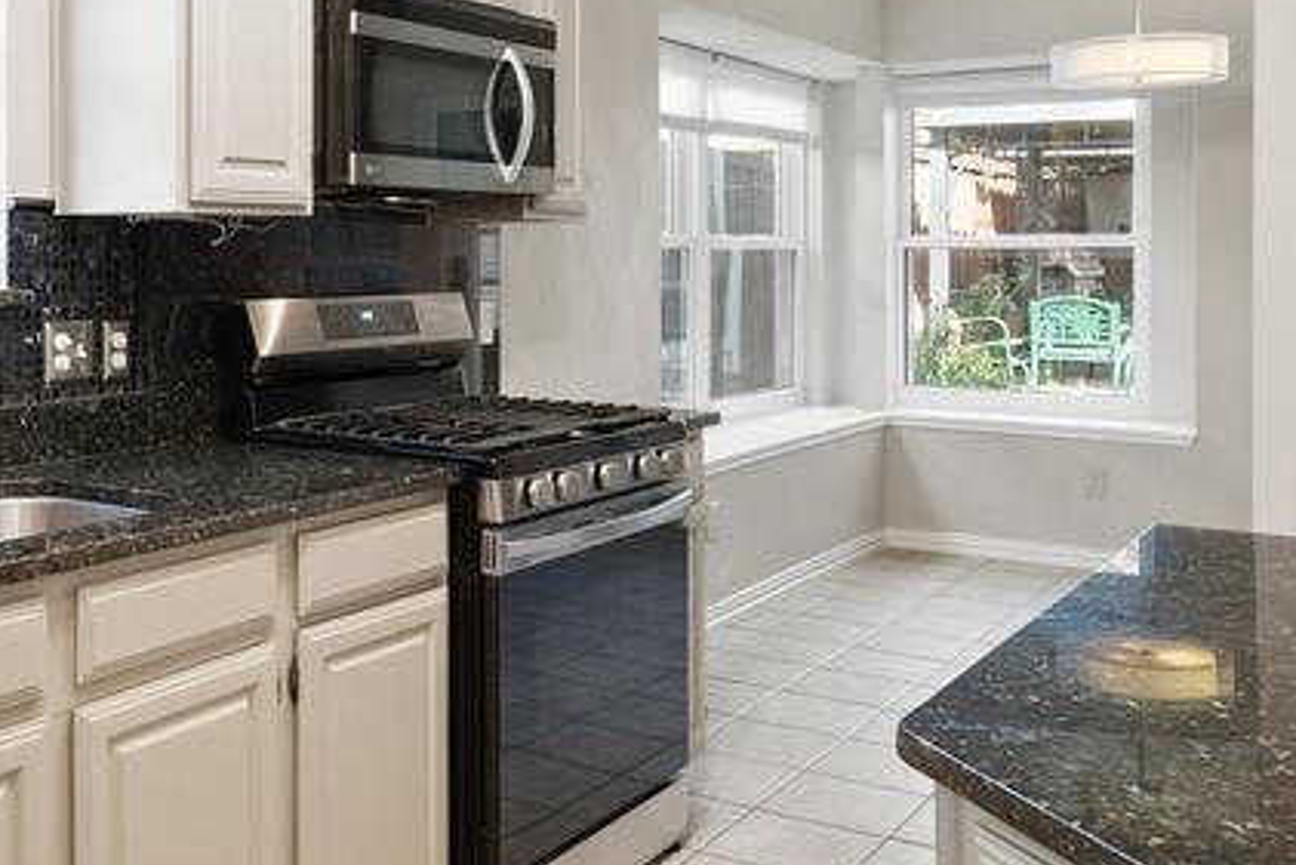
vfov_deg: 32.3
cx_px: 388
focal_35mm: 41
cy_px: 271
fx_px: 1476
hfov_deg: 46.3
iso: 400
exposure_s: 2
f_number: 10
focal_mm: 18
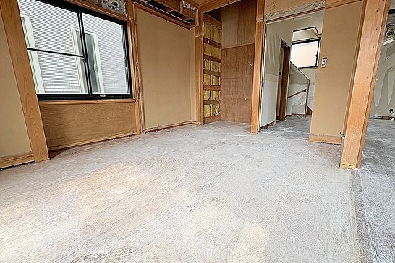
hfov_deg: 96.6
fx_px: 176
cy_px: 129
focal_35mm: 16
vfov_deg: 73.7
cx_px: 211
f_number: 2.2
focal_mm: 2.22
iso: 80
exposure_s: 1/99
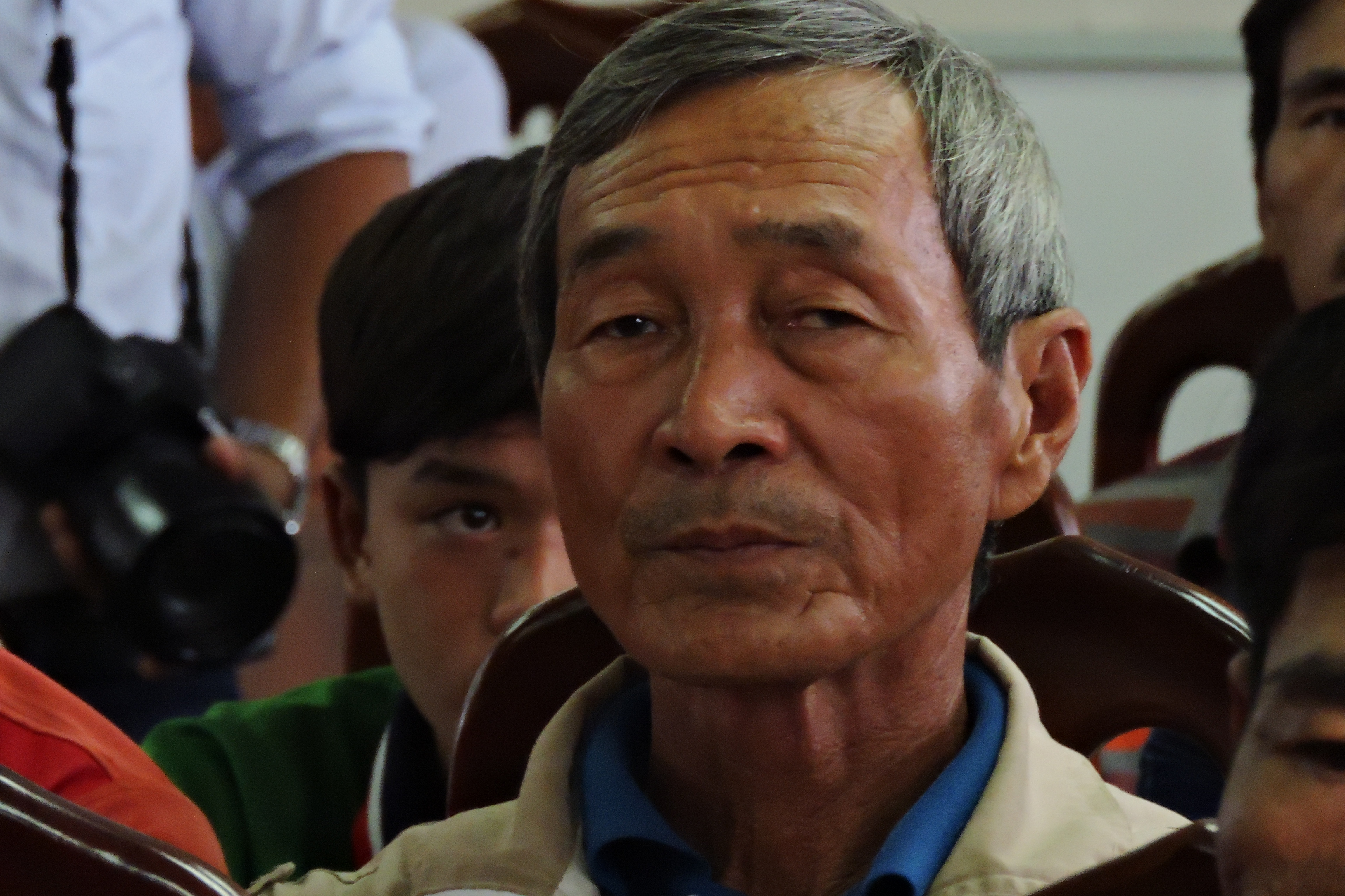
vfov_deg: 3.7
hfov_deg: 5.5
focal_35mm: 375
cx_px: 673
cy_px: 398
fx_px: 14009
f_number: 5.6
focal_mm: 64.5
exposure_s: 1/60
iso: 1600
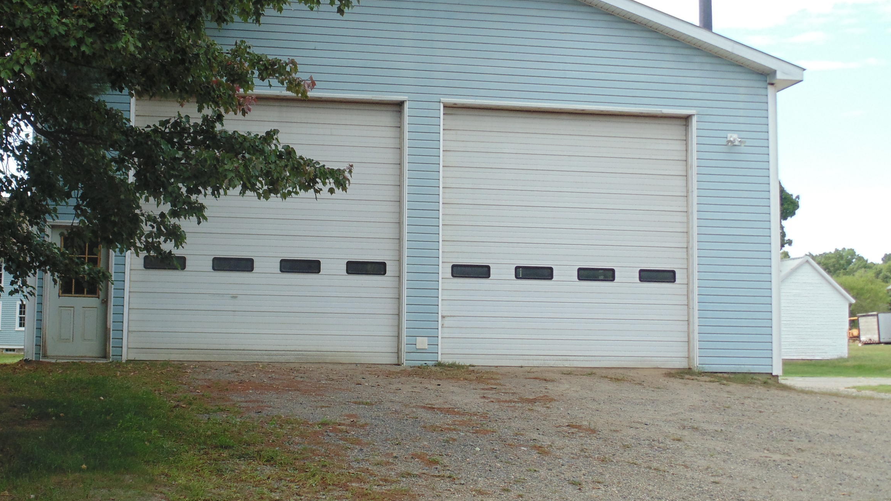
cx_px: 322
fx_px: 1134
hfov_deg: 42.5
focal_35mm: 48
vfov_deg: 24.9
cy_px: 281
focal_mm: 6.2
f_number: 3.4
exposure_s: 1/250
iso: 80
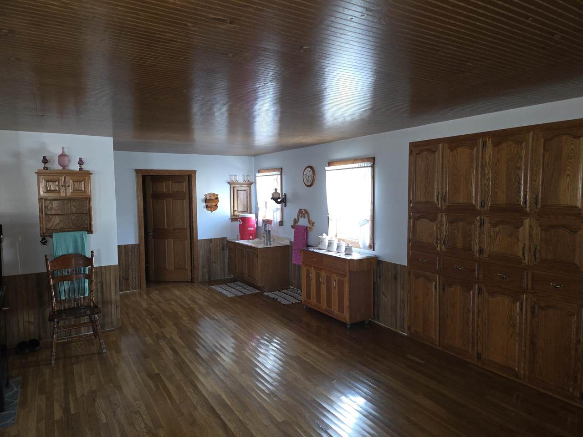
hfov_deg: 73.9
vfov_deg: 58.9
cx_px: 292
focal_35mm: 23
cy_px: 218
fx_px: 387
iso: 125
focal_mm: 5.4
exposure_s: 1/17.2
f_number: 1.8
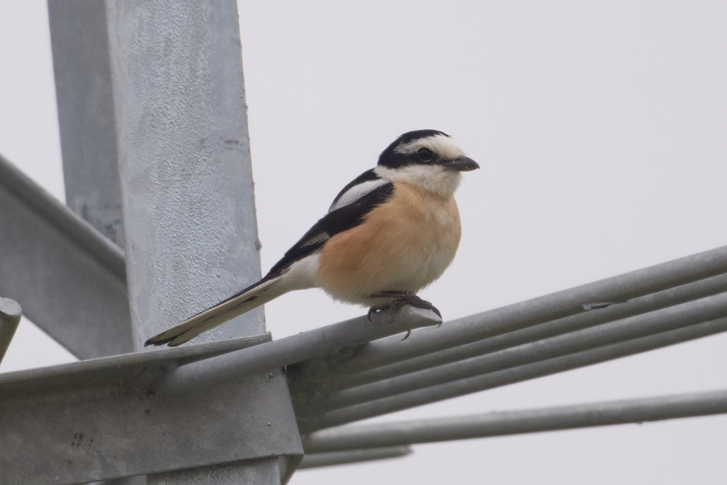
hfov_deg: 2.5
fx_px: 16962
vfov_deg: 1.6
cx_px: 364
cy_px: 242
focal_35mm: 840
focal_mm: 840
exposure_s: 1/4000
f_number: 9
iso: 1250
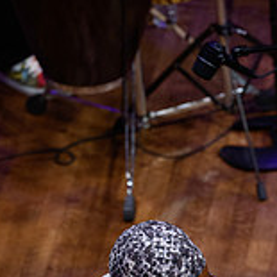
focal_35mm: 493
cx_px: 245
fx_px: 4463
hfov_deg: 3.6
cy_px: 384
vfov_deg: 3.5
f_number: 6.3
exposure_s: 1/1000
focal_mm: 200
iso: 5000
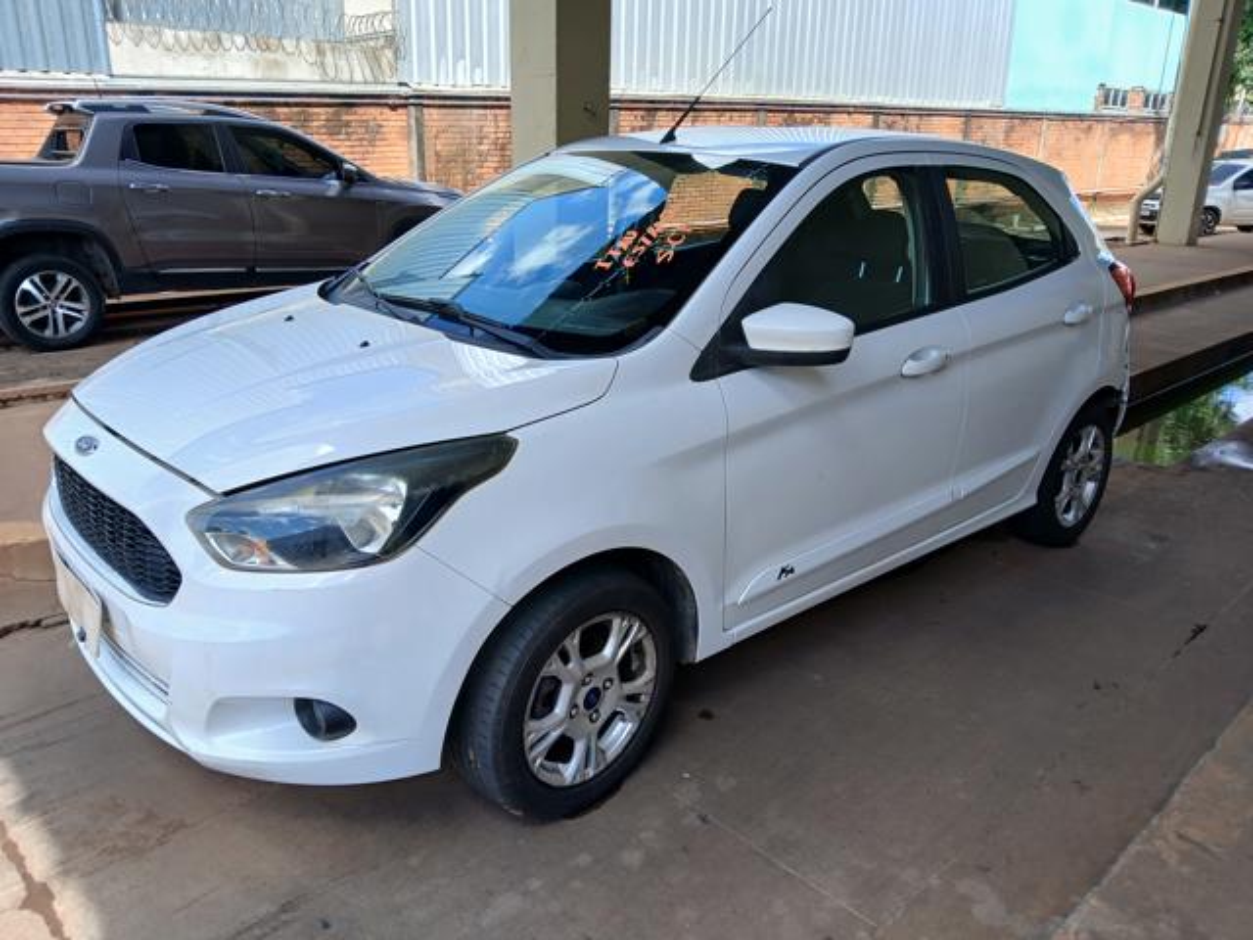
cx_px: 626
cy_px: 470
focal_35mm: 26
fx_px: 941
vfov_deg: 53.1
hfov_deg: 67.3
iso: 20
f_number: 1.8
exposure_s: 1/121
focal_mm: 3.98
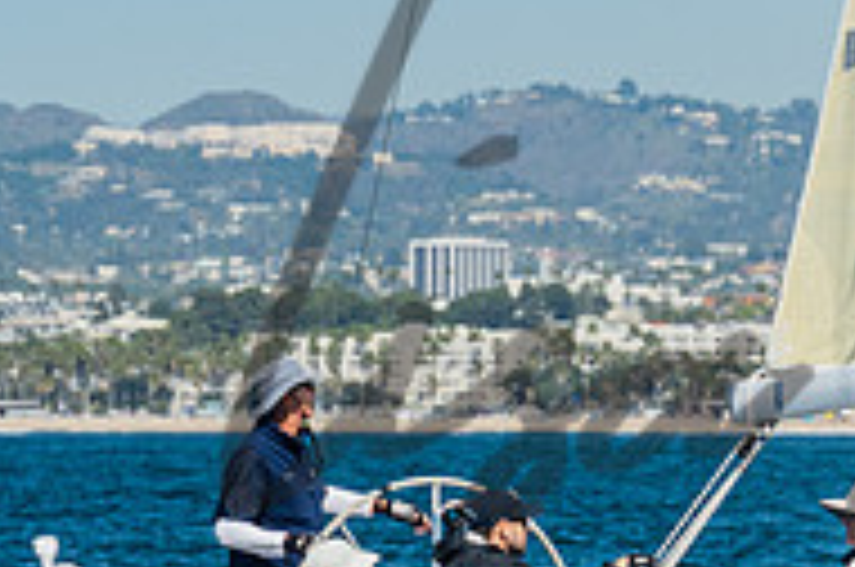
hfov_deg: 4.3
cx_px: 1073
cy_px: 326
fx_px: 11381
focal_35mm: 480
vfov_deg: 2.9
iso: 400
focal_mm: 140
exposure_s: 1/320
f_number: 10
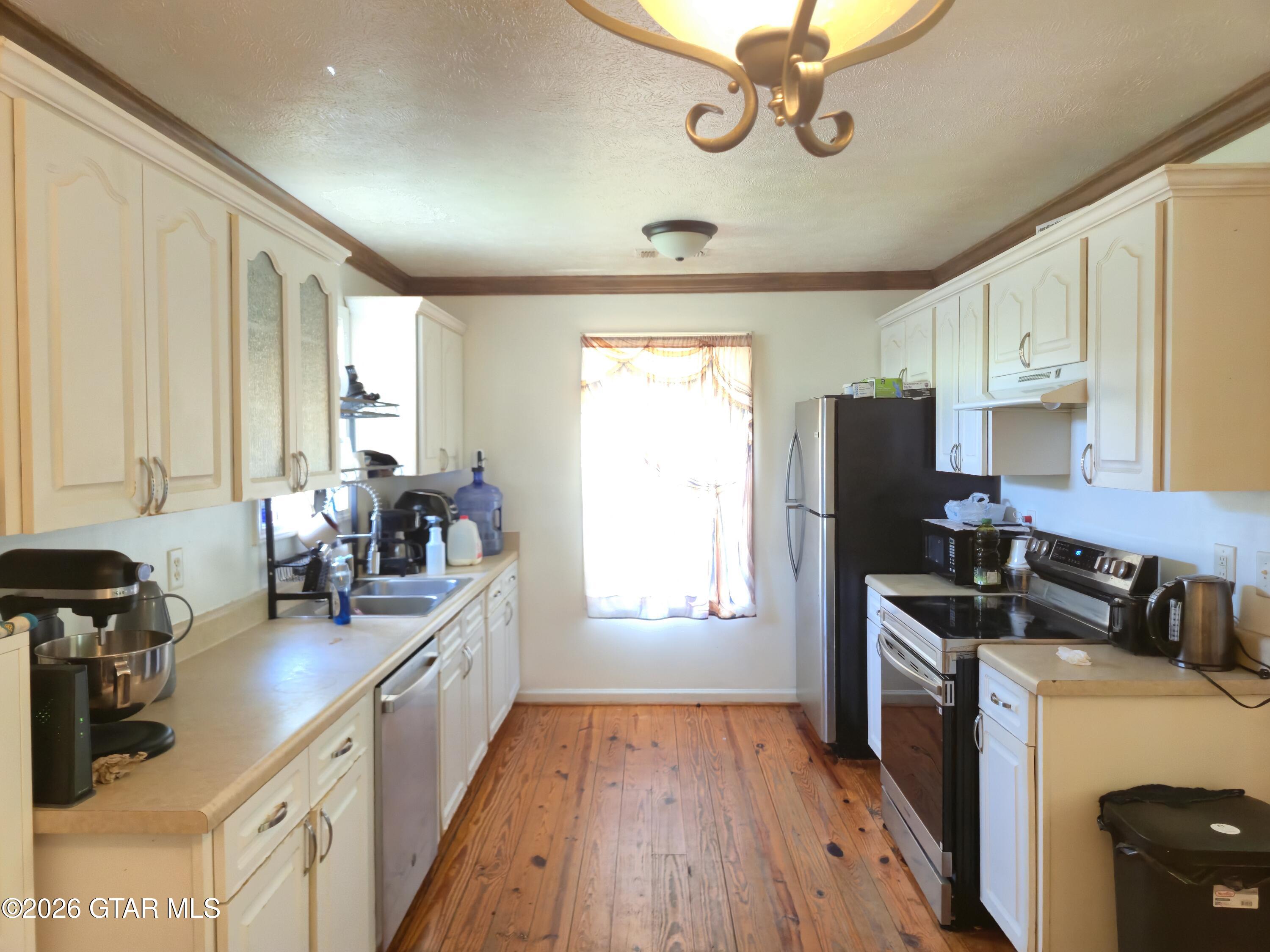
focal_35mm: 23
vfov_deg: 58.9
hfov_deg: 73.9
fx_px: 844
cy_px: 476
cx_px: 635
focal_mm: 5.4
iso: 320
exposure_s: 1/40
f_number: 1.8
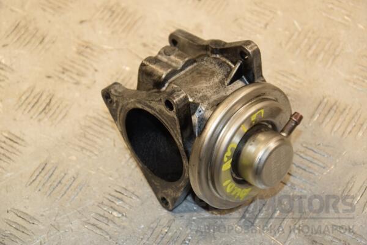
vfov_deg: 12.2
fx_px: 1147
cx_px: 184
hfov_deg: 18.2
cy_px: 122
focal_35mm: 112
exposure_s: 1/200
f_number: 7.1
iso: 800
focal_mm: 75
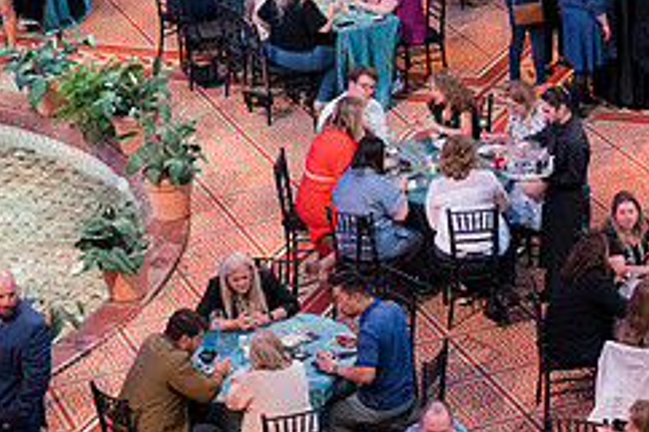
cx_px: 558
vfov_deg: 9.9
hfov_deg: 14.7
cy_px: 3
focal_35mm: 138
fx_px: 2486
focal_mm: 54
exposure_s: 1/125
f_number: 2.8
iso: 3600
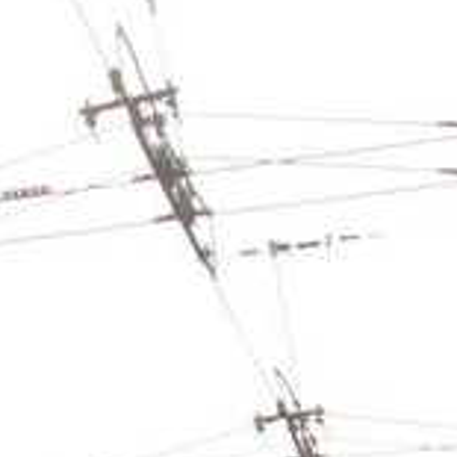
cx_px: -1005
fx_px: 3630
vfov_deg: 7.0
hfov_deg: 6.5
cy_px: 852
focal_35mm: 243
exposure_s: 1/80
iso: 200
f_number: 7.1
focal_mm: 20
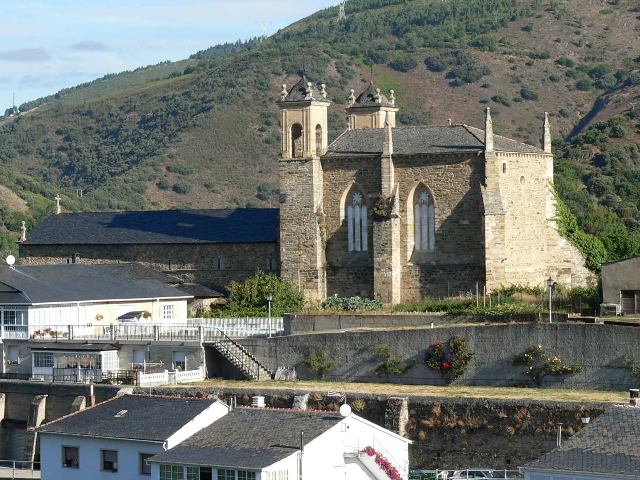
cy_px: 194
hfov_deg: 16.7
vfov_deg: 12.5
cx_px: 252
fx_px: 2181
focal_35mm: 118
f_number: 4
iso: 80
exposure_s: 1/400
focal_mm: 14.5
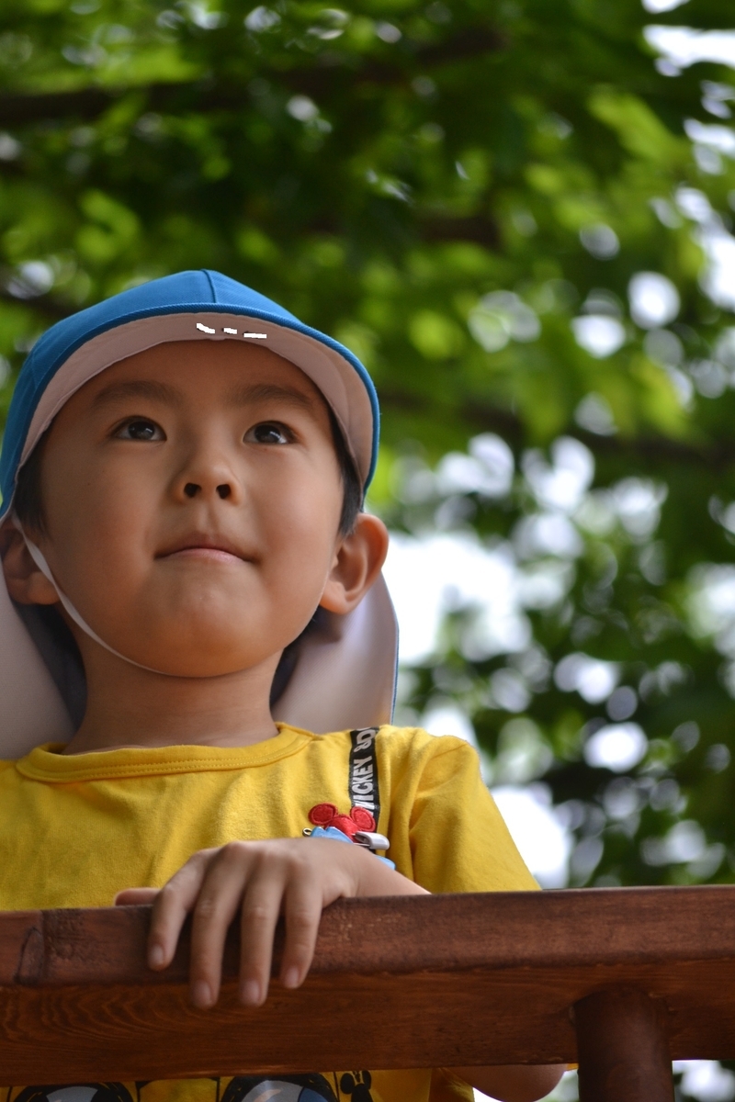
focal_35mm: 248
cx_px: 368
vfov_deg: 8.3
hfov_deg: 5.6
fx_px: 7579
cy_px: 551
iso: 400
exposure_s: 1/500
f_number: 5.6
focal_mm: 165
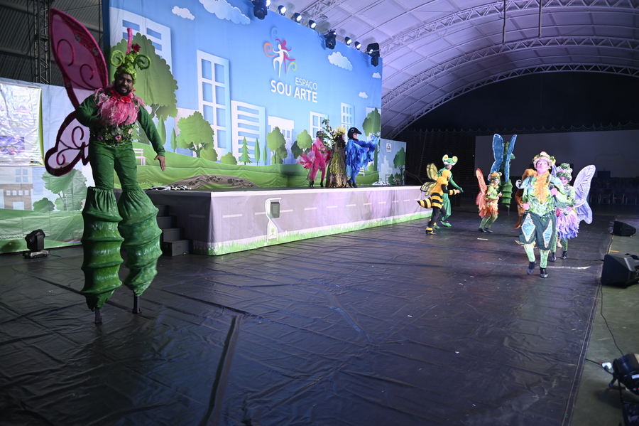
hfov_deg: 73.8
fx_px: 426
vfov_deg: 53.1
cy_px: 213
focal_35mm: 24
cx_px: 320
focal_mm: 24
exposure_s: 1/60
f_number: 4
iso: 720
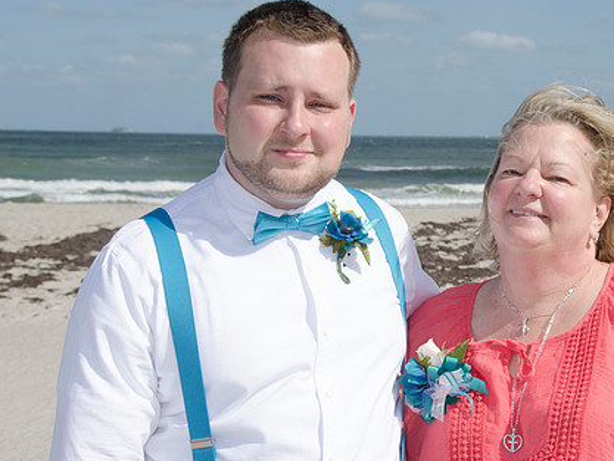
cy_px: 237
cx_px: 421
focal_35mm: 84
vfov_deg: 17.6
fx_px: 1490
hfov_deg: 23.2
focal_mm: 42
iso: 100
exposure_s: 1/250
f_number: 11
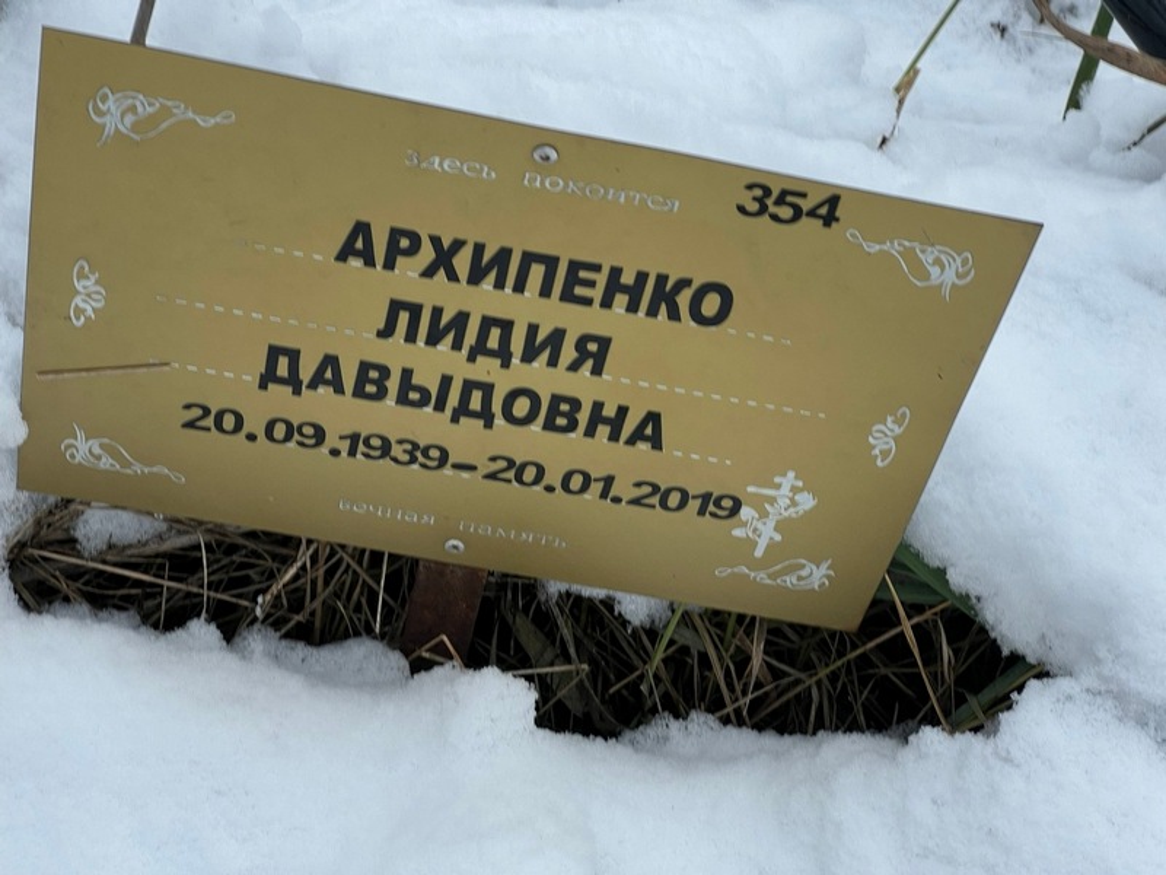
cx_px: 583
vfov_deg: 19.1
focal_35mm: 77
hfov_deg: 25.3
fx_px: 2594
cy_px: 438
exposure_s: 1/99
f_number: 2.8
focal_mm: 9
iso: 40
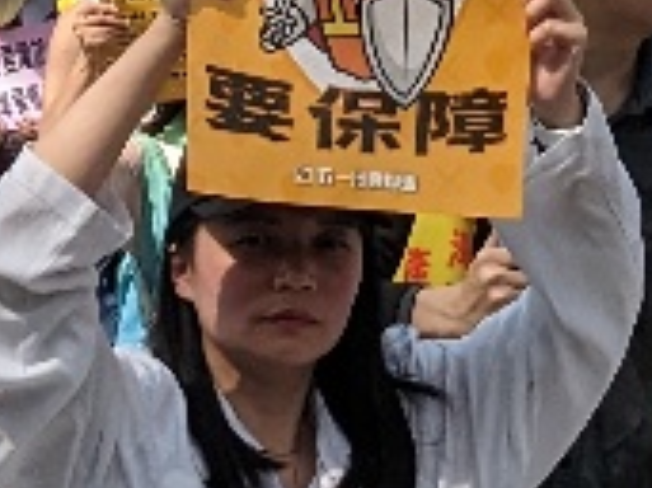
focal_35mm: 202
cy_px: -416
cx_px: 866
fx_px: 3802
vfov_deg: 7.1
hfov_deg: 9.6
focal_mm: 4.38
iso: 86
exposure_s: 1/5882
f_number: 1.73
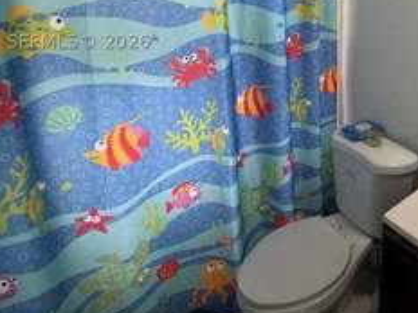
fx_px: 350
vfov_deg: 44.6
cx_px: 315
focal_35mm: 29
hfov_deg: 58.3
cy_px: 41
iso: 250
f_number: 2.2
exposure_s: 1/120
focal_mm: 2.22
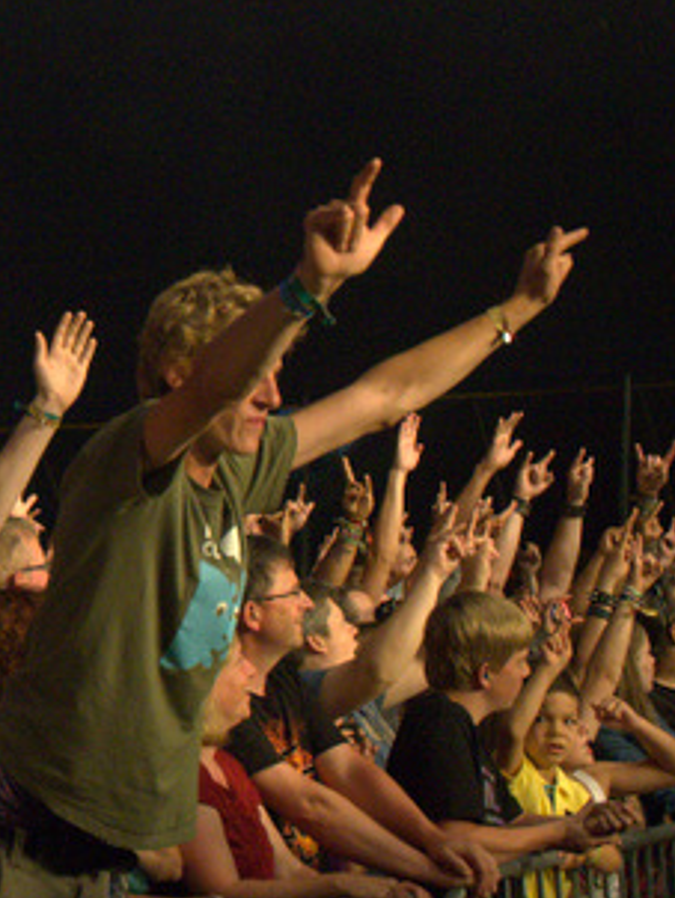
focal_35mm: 120
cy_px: 366
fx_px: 3119
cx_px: -220
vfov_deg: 16.4
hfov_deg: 12.0
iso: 3200
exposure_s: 1/320
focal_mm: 35
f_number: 4.5
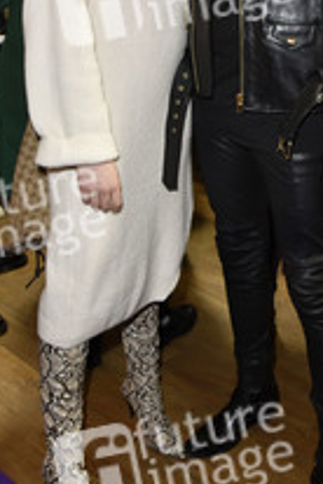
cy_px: 108
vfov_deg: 35.8
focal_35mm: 54
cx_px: 241
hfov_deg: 24.8
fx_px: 727
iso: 1000
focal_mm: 28
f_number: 5.6
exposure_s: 1/100
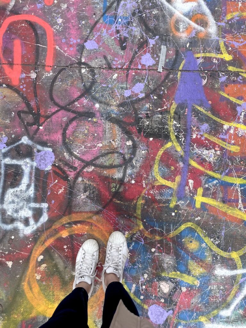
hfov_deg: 53.1
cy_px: 164
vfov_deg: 67.3
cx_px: 123
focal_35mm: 26
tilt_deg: -83.7
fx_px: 246
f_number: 1.6
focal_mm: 4.2
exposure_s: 1/1401
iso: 32
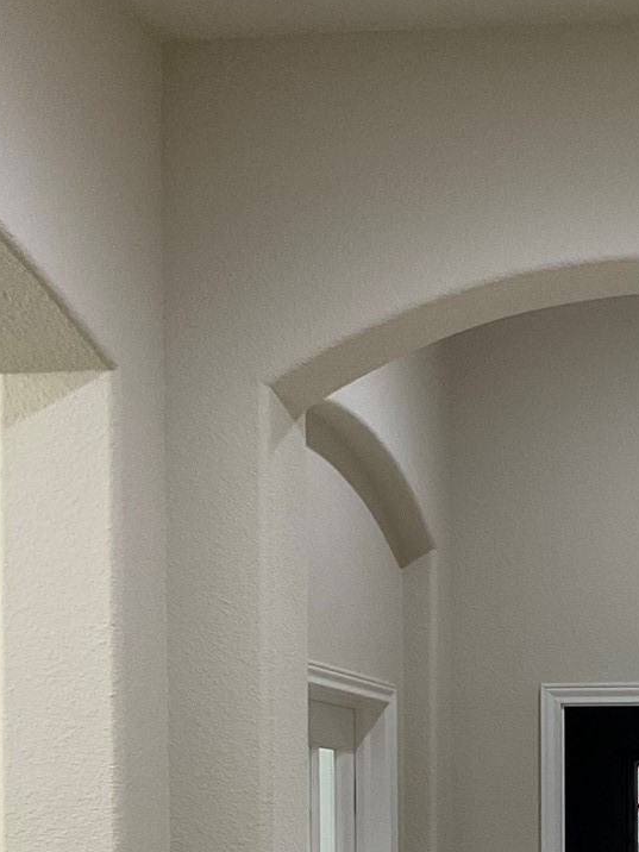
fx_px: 2043
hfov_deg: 17.2
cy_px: 842
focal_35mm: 83
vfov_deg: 22.7
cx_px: 713
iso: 100
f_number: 1.8
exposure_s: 1/60
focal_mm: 3
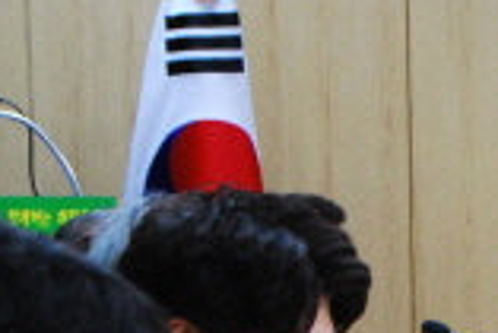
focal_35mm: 299
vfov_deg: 4.6
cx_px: 964
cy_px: 327
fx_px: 4140
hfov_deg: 6.7
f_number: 6.3
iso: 1600
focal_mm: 48
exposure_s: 1/60
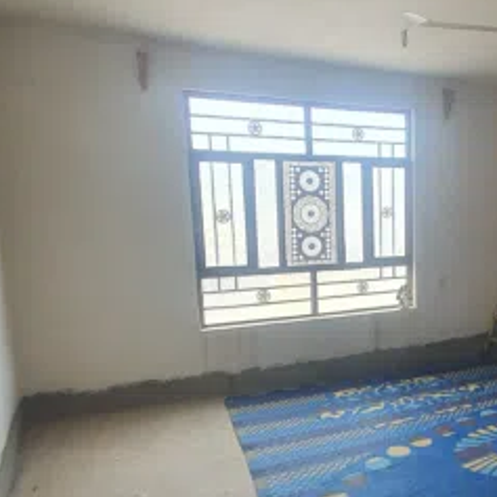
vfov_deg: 52.4
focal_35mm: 31
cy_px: 279
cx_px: 442
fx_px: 504
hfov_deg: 47.5
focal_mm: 1.8
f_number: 2.2
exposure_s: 1/100
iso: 64
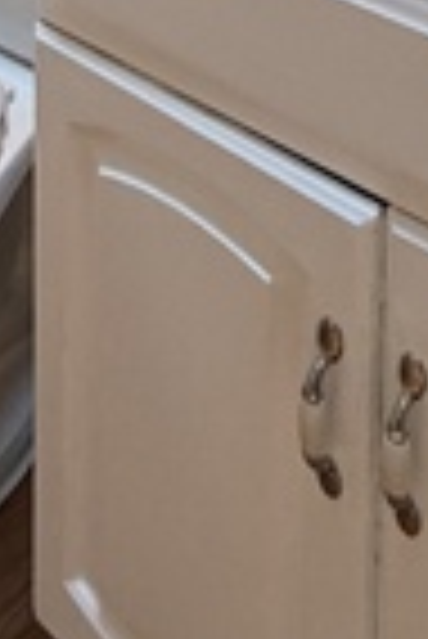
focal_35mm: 82
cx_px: -171
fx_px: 1459
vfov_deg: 17.8
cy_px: -616
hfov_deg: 15.6
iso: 250
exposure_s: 1/120
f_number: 2.2
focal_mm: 2.22
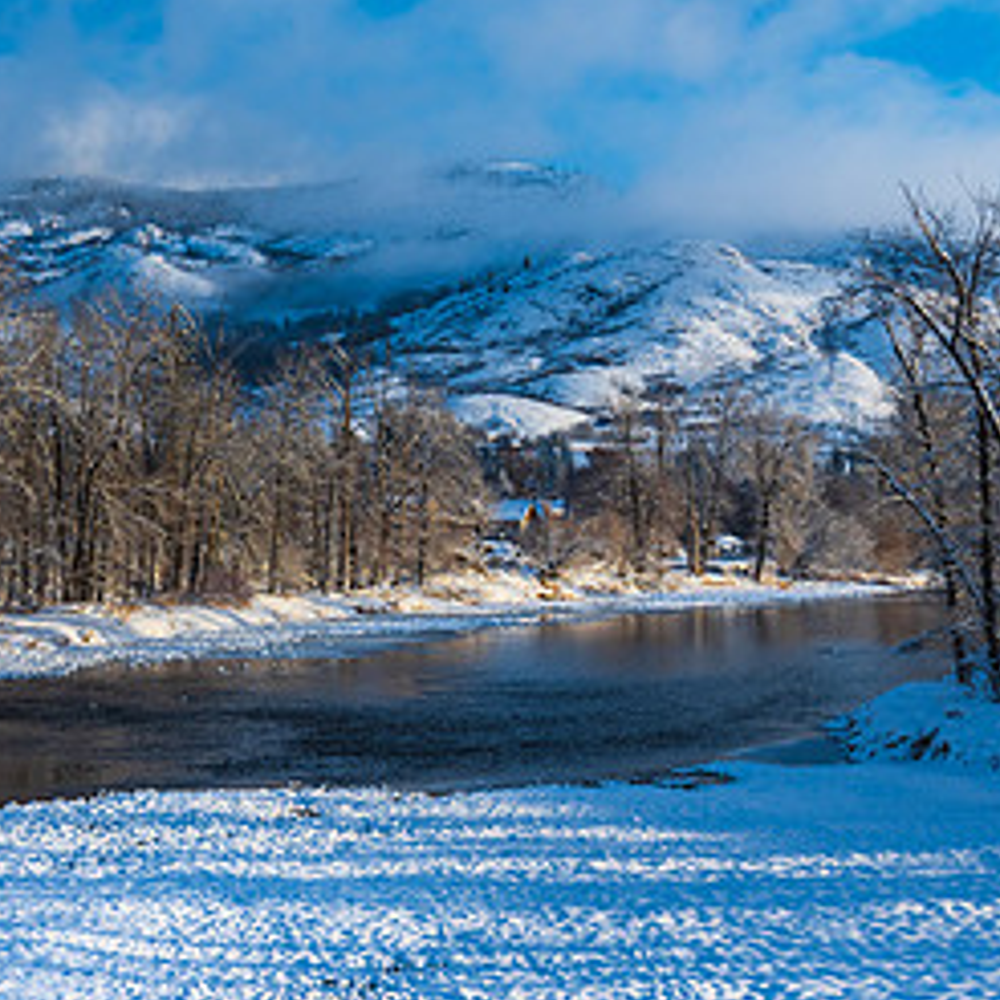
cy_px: 443
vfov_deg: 26.1
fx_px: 2157
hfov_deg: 25.0
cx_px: 23
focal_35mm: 66
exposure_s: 1/250
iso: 64
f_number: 8
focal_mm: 30
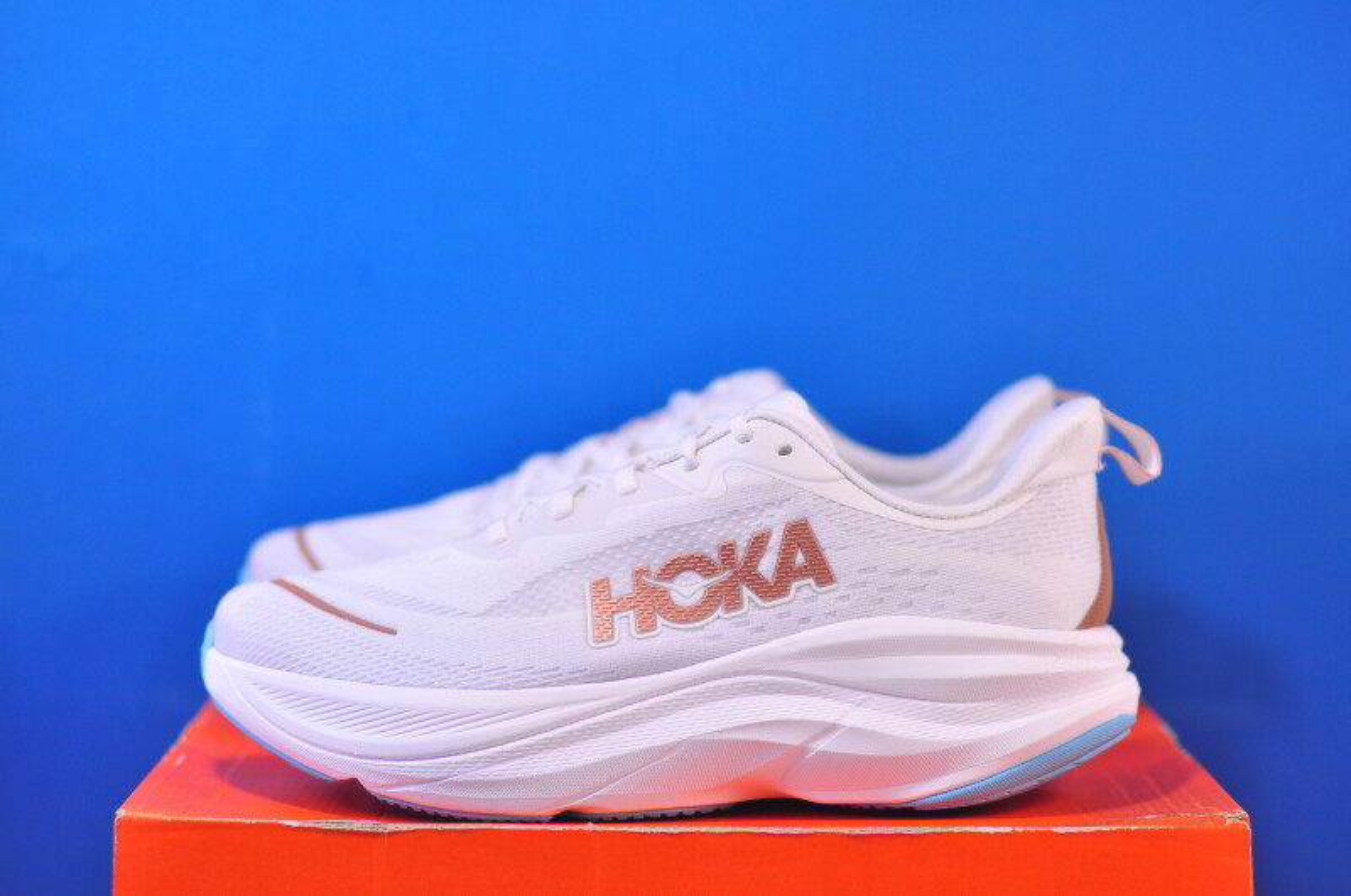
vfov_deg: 18.1
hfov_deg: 27.0
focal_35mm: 75
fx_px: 2811
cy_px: 448
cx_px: 676
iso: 250
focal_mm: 50
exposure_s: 1/320
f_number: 2.2
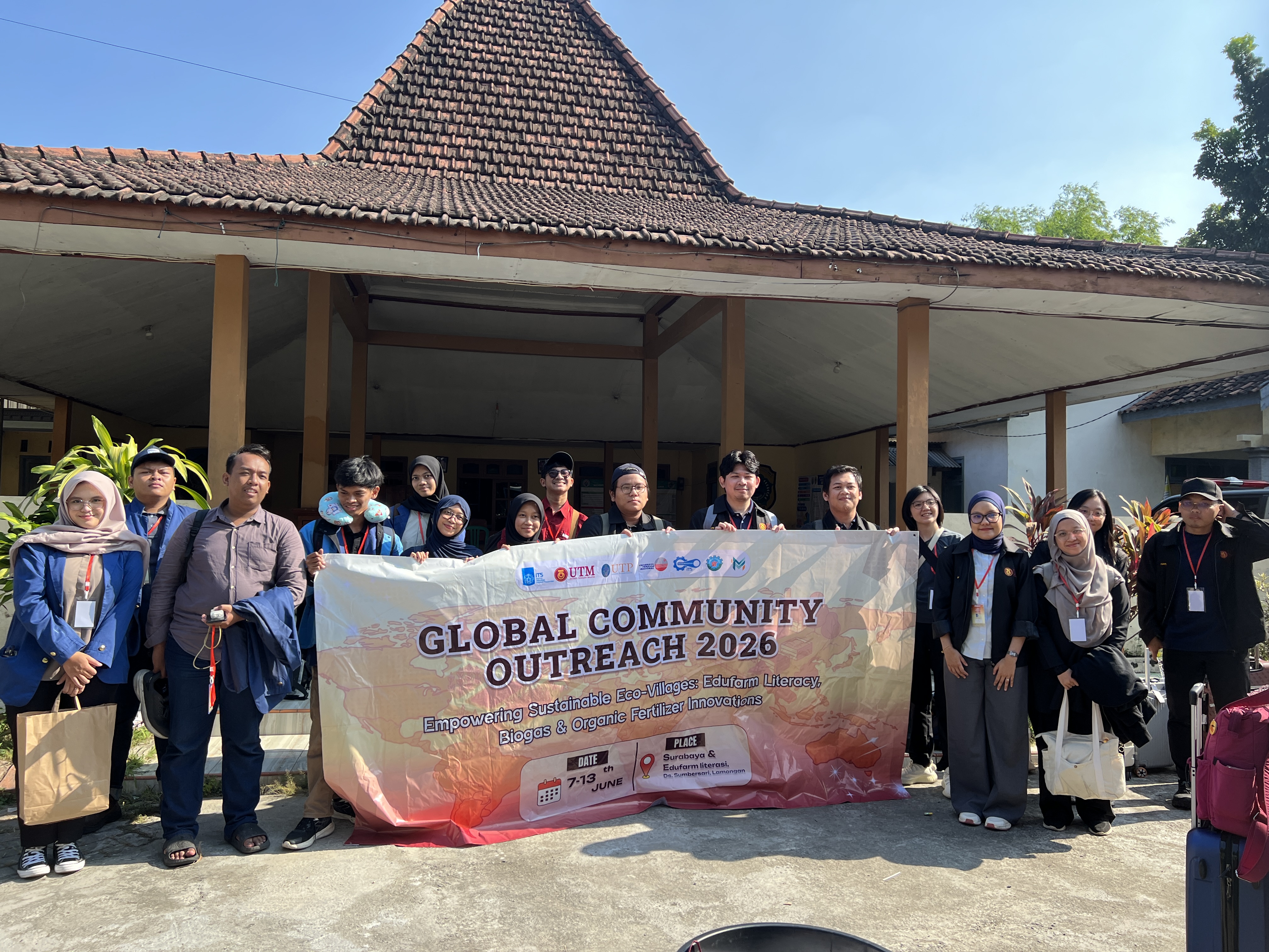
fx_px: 953
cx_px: 634
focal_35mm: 26
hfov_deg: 67.3
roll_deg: -0.4
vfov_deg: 53.1
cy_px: 476
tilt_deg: +2.5
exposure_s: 1/887
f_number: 1.5
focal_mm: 5.7
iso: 50
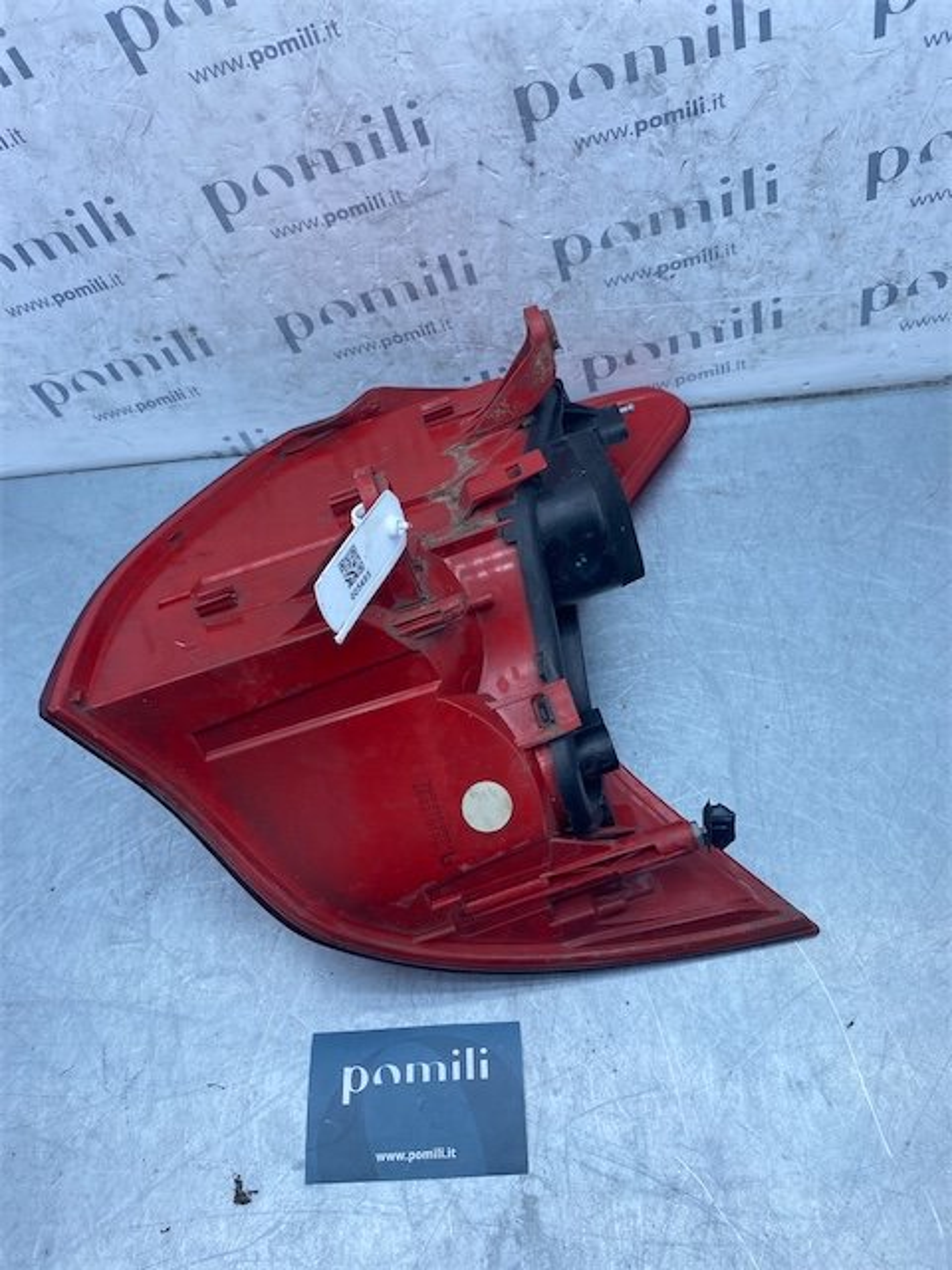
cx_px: 476
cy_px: 635
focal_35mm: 26
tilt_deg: -55.7
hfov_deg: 53.1
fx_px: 953
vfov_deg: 67.3
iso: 32
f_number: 1.8
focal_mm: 4.25
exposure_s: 1/738
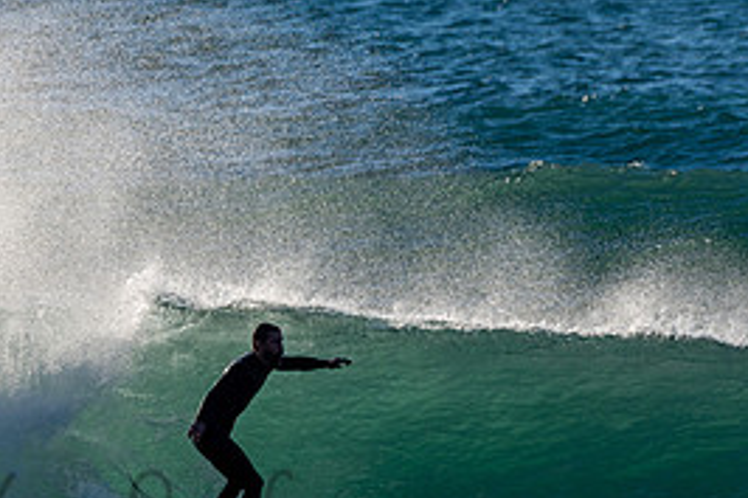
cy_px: 490
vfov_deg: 1.0
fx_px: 27782
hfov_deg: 1.5
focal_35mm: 1338
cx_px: 250
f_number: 10
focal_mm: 500
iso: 64
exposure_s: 1/320
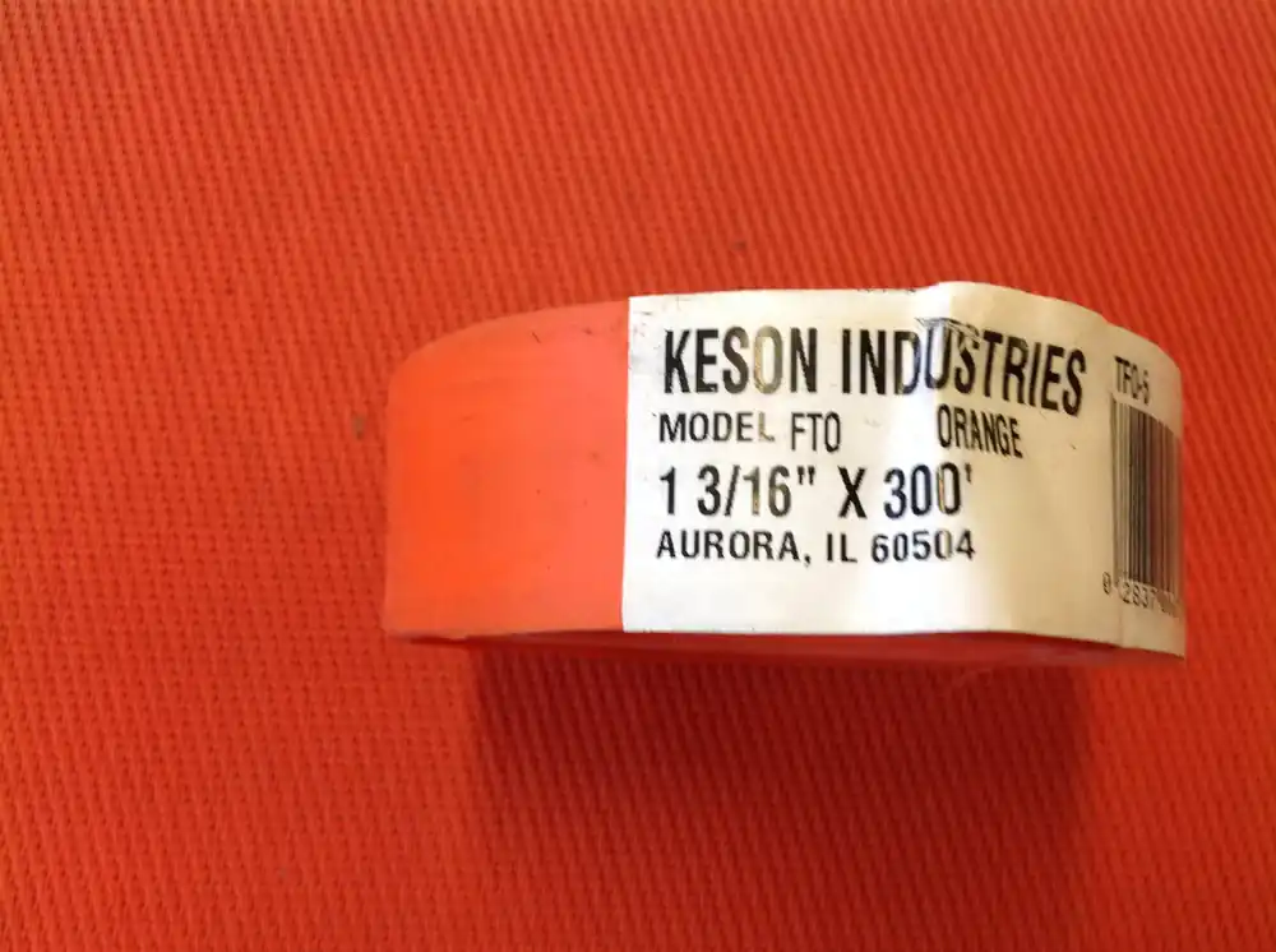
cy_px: 476
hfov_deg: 52.7
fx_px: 1288
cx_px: 638
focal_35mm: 35
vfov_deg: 40.6
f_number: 2.4
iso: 64
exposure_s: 1/30
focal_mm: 4.28
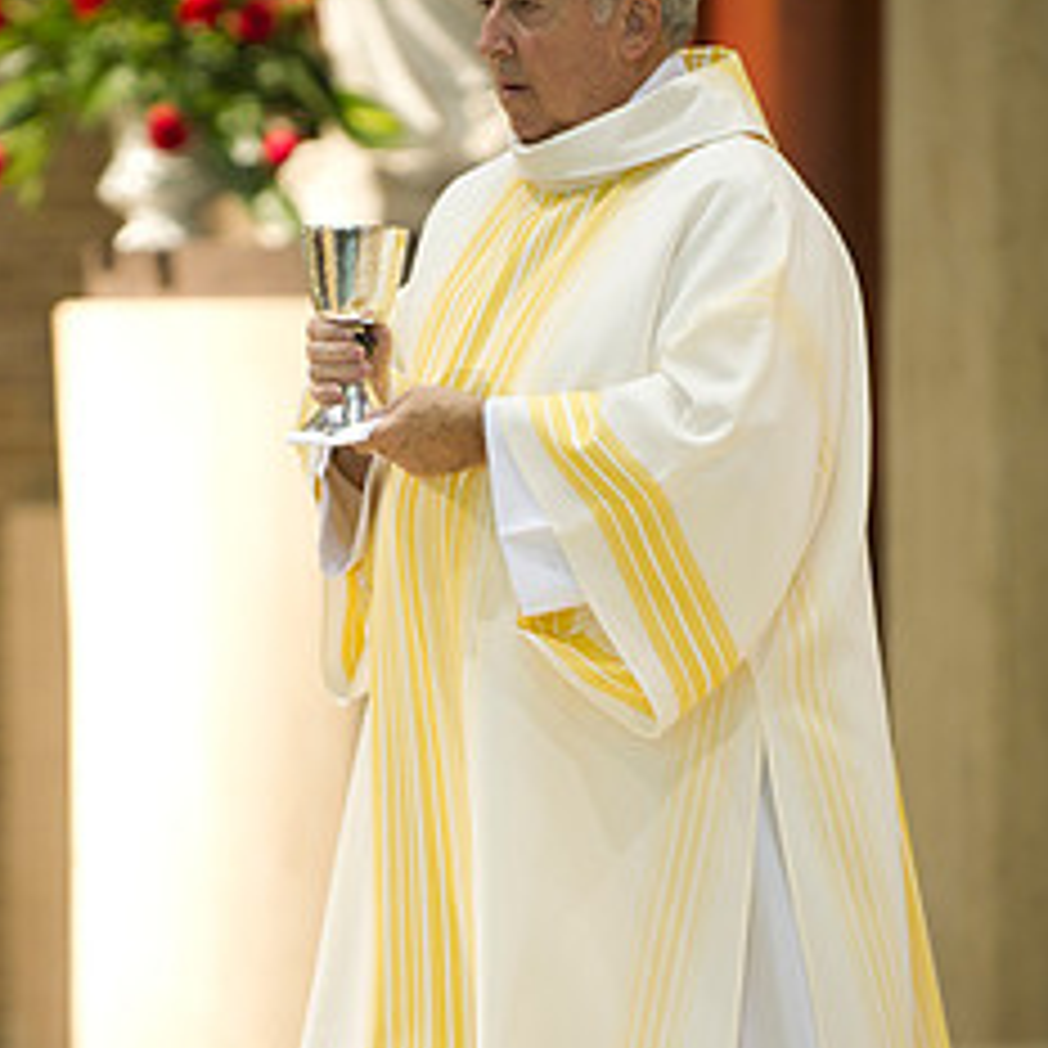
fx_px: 10104
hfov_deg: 5.9
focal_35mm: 295
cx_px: 434
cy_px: 657
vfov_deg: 5.9
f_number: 2.8
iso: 2000
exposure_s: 1/80
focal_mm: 180
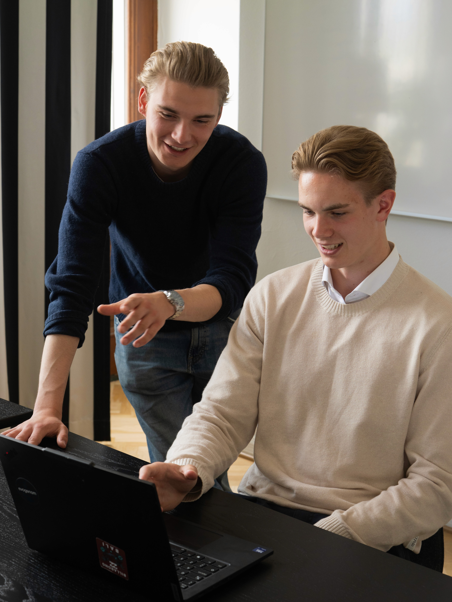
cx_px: 226
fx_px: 1079
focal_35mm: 62
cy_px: 301
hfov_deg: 23.7
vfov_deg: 31.2
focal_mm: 31
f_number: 3.7
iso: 400
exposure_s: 1/80
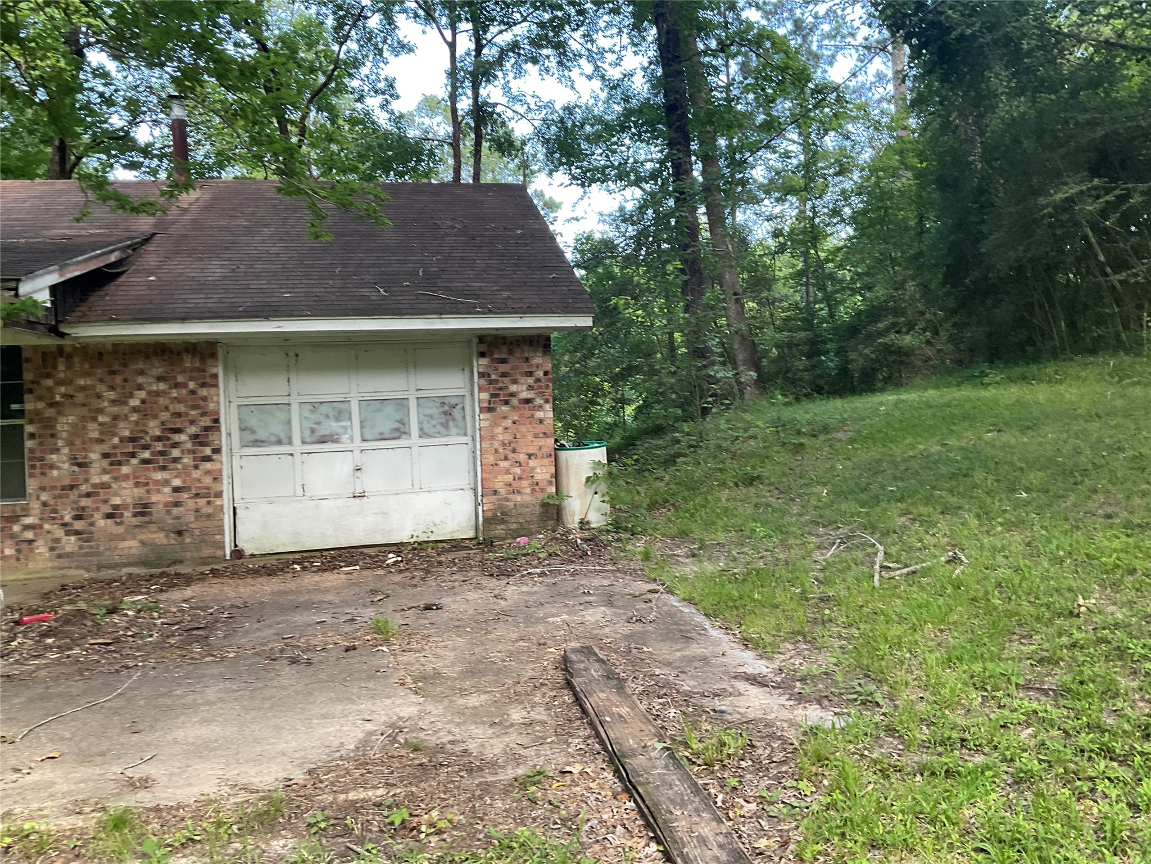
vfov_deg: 48.2
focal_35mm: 29
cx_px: 576
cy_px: 432
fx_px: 964
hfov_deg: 61.7
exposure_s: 1/122
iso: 40
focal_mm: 3
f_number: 1.8
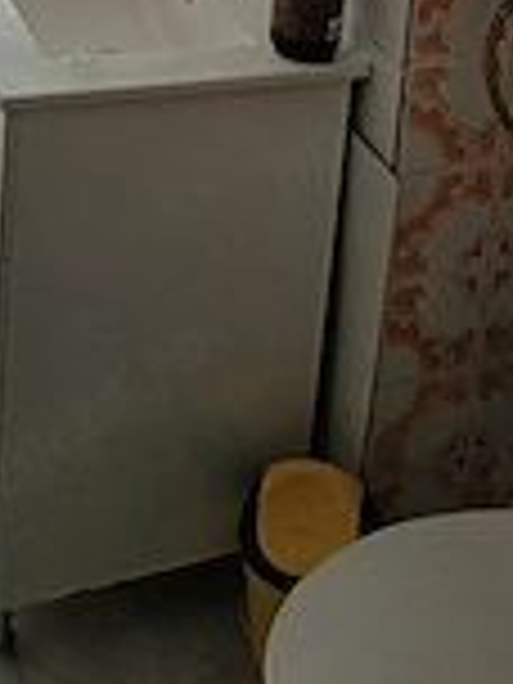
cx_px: 153
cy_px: -212
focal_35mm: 63
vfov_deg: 26.1
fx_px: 1245
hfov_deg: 23.1
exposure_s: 1/100
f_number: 1.75
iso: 128
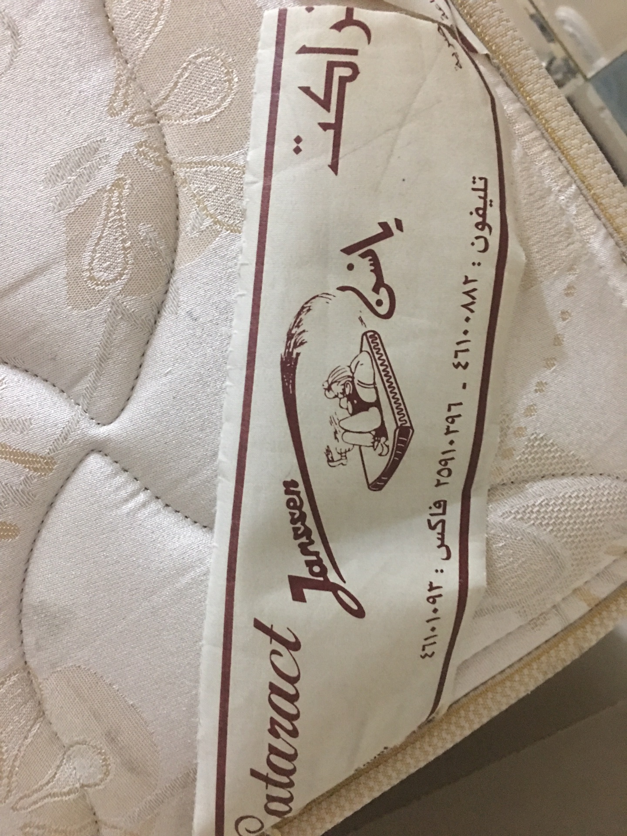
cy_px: 418
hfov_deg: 48.2
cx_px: 314
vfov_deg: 61.7
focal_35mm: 29
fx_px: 700
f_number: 2.2
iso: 160
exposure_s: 1/8
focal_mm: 4.15
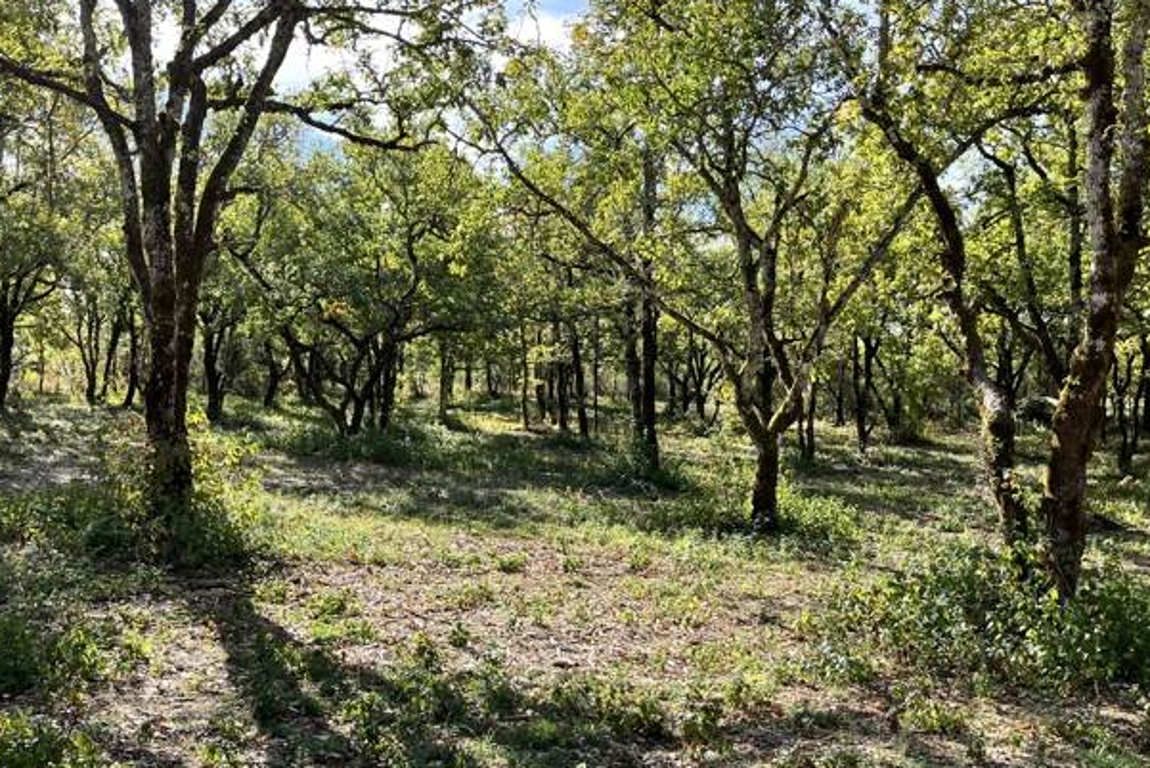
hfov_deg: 53.1
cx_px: 557
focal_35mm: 36
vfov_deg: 36.8
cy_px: 460
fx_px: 1150
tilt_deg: -4.9
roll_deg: +1.3
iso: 50
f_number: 1.6
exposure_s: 1/1028
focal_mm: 5.1
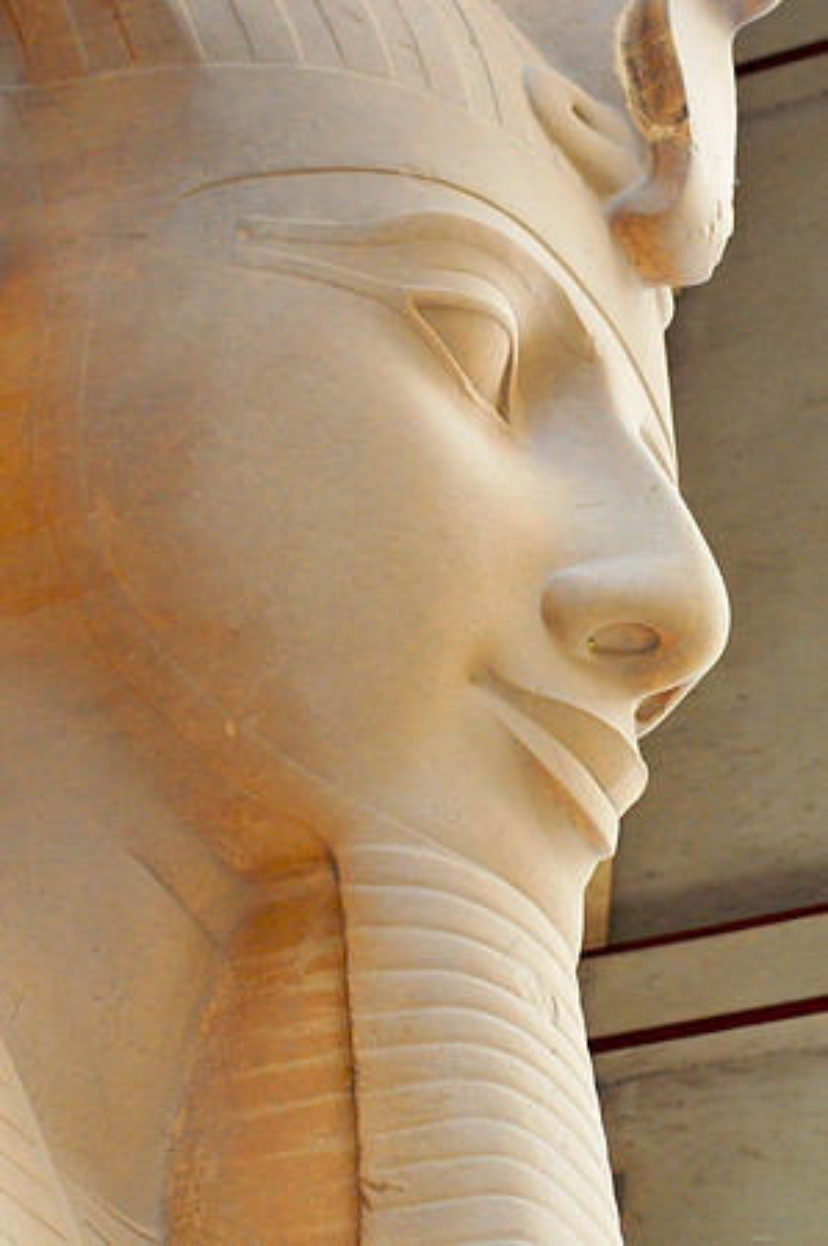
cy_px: 623
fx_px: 3631
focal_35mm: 105
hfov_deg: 13.0
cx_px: 414
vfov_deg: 19.5
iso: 3200
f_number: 7.1
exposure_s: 1/200
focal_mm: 70
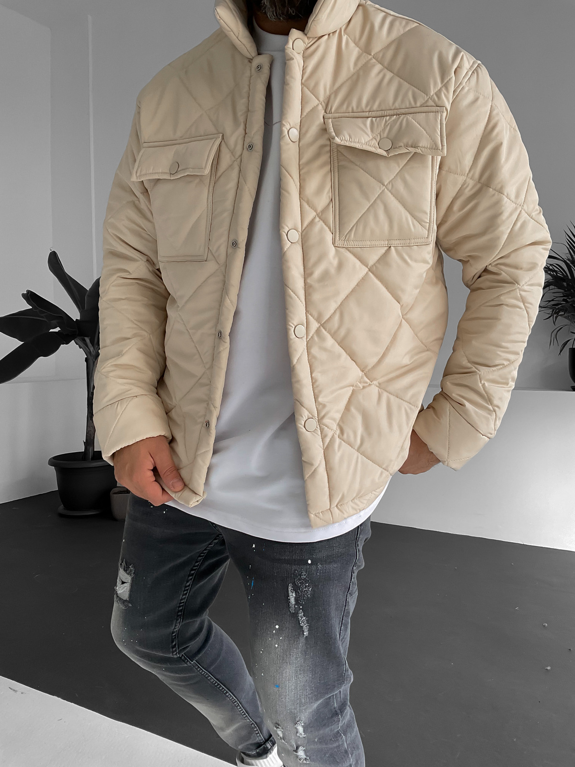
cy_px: 384
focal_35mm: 29
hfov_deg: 48.2
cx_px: 288
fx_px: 642
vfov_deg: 61.7
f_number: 1.8
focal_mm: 3
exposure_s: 1/120
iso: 40
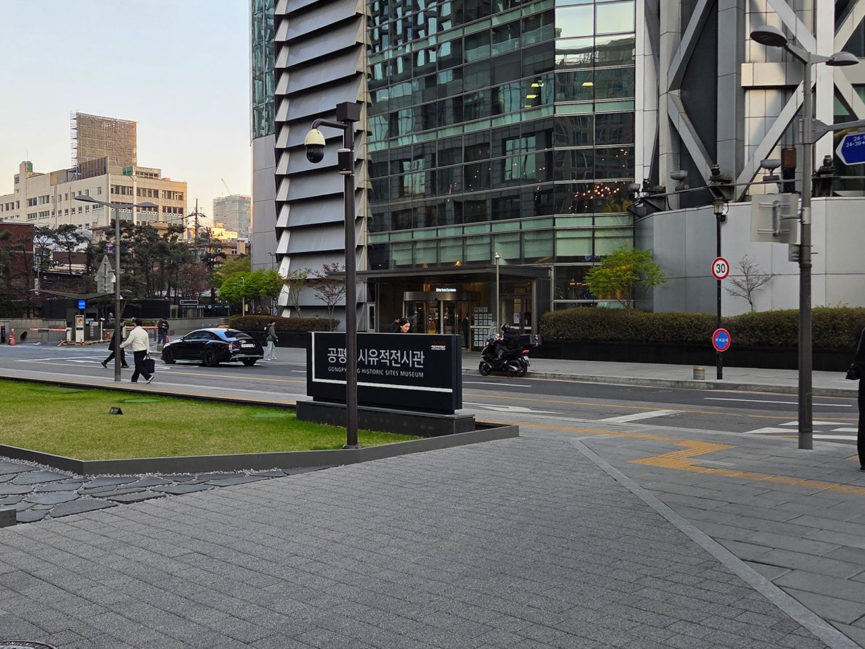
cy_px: 315
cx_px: 406
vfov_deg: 40.7
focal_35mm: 35
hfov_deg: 52.6
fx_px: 875
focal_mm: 5.4
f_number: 1.8
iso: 80
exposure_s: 1/986
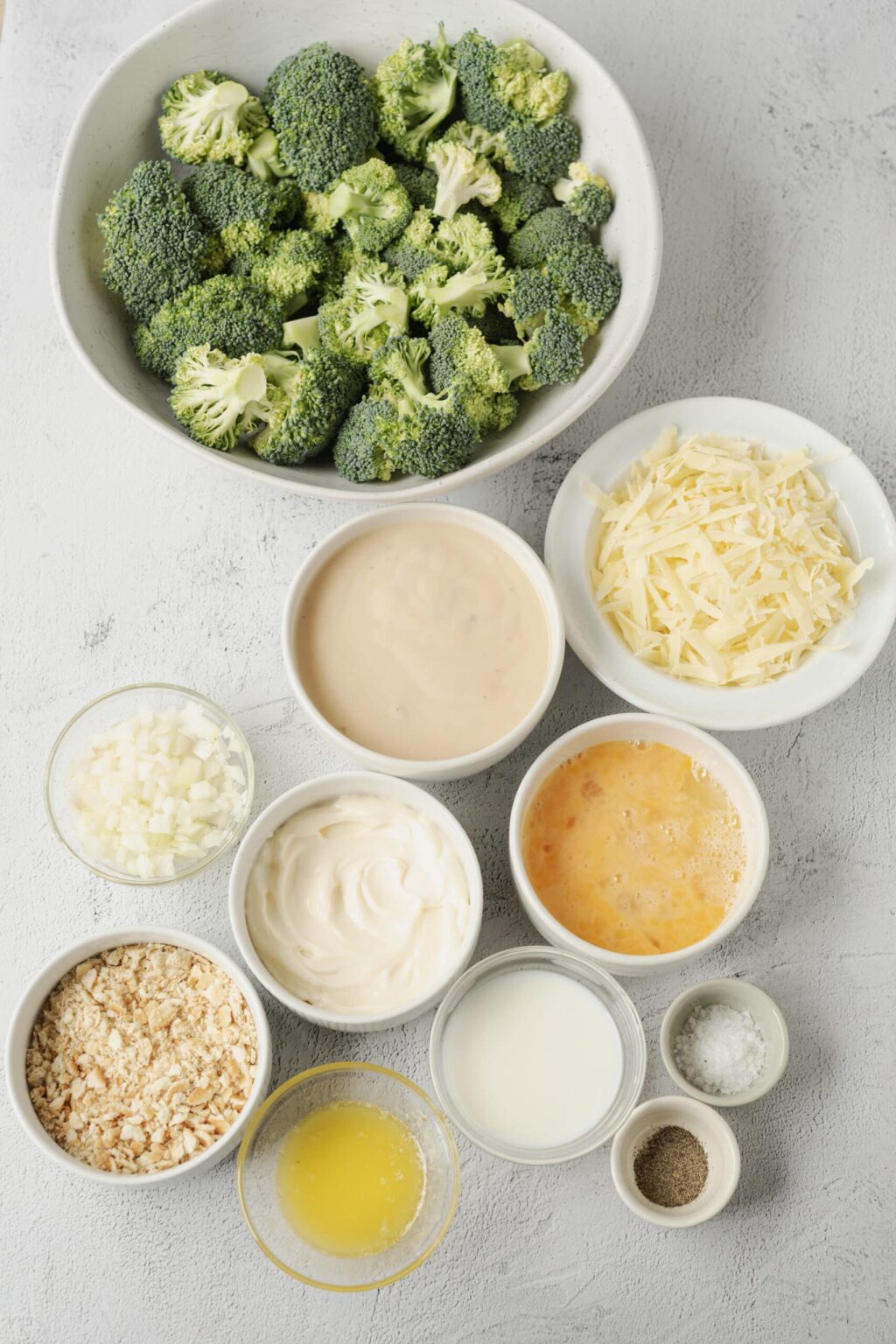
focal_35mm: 50
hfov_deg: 27.0
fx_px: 1867
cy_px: 672
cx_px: 448
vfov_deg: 39.6
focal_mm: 50
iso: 320
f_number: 5
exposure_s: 1/80
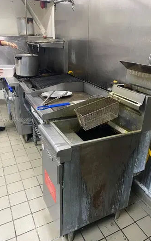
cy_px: 120
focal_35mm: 28
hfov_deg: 44.4
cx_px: 87
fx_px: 184
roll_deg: -2.1
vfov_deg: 66.5
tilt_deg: -21.8
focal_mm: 4.25
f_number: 1.8
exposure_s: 1/40
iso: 400
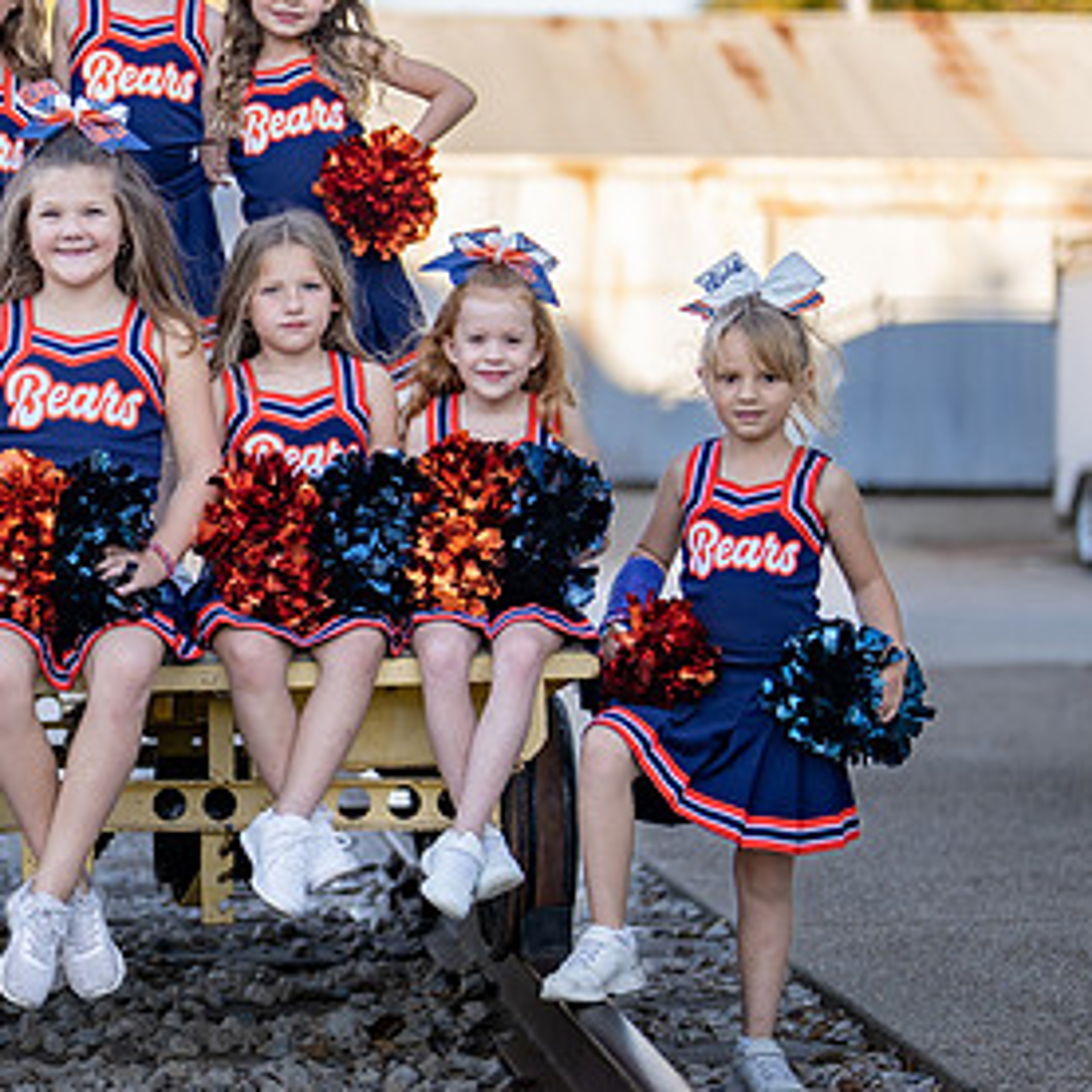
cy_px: 516
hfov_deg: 14.4
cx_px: 196
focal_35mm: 120
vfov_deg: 14.5
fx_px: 4283
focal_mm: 50
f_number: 1.2
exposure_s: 1/1600
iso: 100
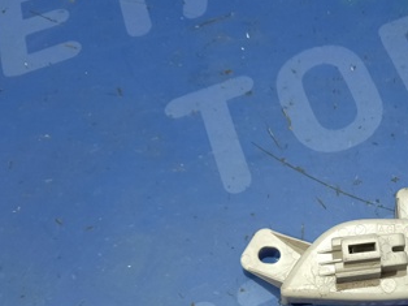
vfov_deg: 27.8
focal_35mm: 51
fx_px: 601
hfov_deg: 35.4
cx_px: 364
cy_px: 255
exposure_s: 1/50
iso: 320
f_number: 2
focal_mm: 4.6
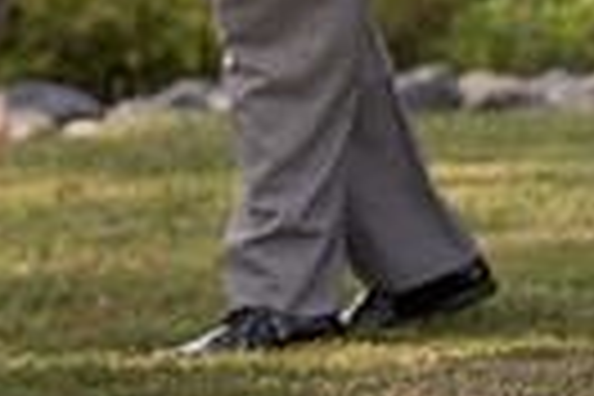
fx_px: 8035
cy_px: -292
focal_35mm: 487
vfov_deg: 2.8
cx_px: -618
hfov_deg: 4.2
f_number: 4
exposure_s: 1/500
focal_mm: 103
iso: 100
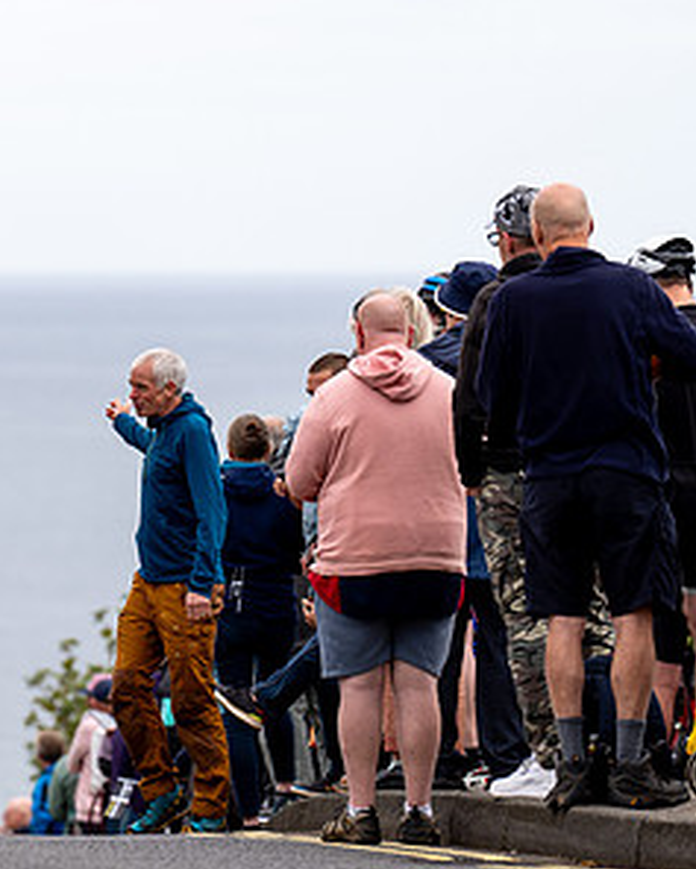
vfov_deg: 6.0
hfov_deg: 4.8
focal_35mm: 322
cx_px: -141
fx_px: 8287
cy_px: 501
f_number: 3.5
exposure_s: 1/640
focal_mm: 175
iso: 100
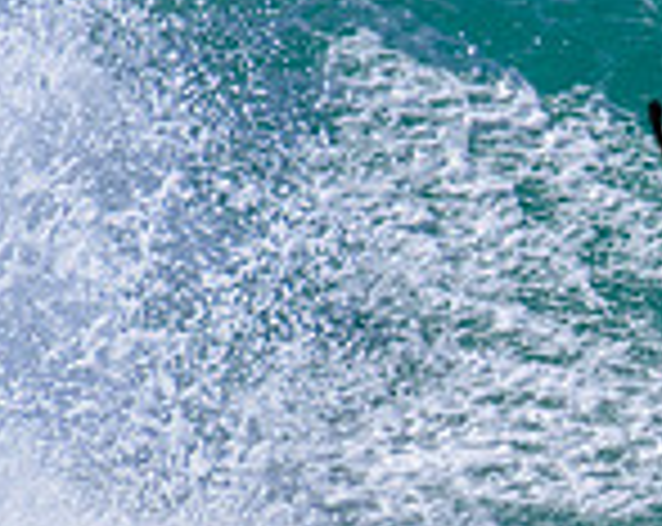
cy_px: 133
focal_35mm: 2967
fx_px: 58016
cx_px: 1112
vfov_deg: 0.5
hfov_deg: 0.7
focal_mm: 800
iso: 1000
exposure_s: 1/2000
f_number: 11
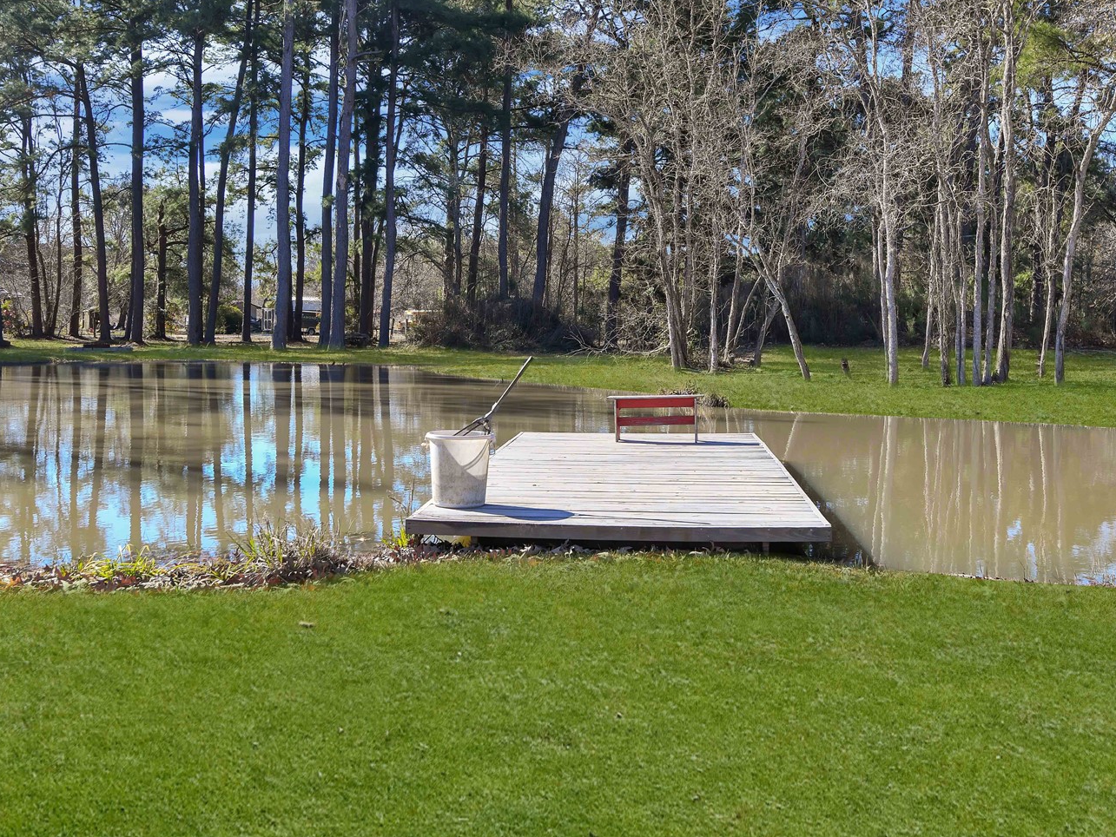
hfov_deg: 47.7
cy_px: 372
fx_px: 1257
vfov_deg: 36.8
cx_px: 634
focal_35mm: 39
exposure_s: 1/160
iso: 100
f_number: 8
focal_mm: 24
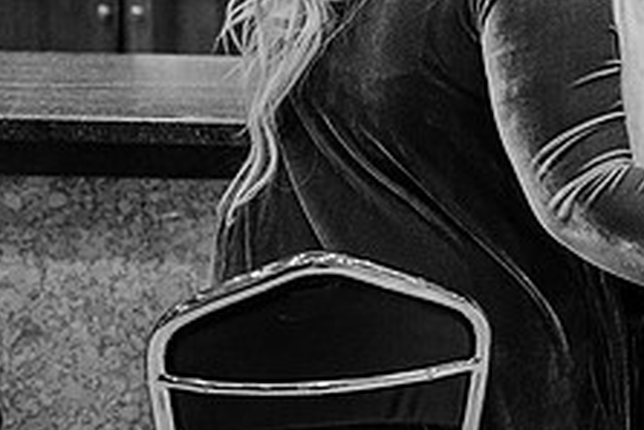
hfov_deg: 27.3
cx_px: 722
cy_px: -55
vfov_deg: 19.4
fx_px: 1199
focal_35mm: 67
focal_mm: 24
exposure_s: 1/640
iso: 5000
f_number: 2
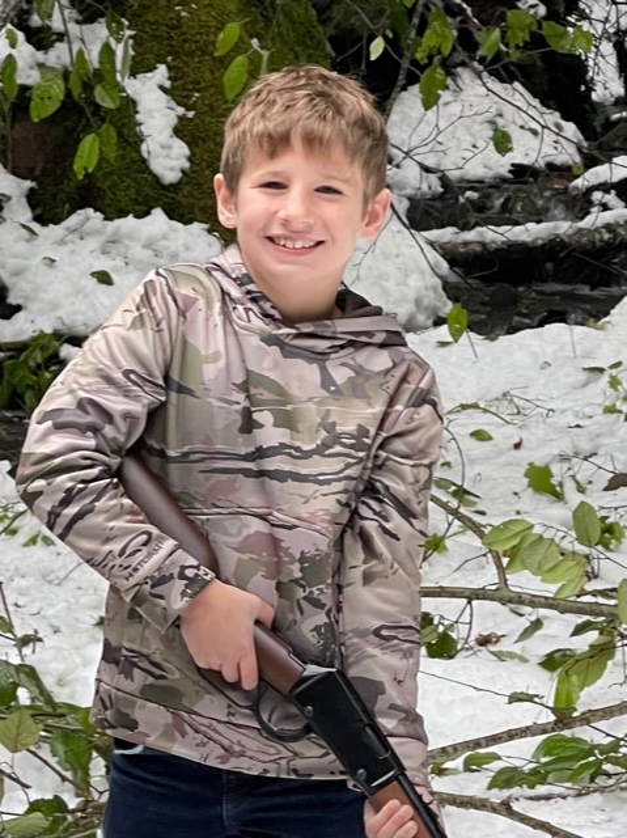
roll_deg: -2.2
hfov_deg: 22.9
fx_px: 1548
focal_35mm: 64
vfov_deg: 30.3
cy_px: 419
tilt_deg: -7.0
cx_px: 314
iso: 125
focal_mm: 7.5
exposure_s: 1/99
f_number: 2.2
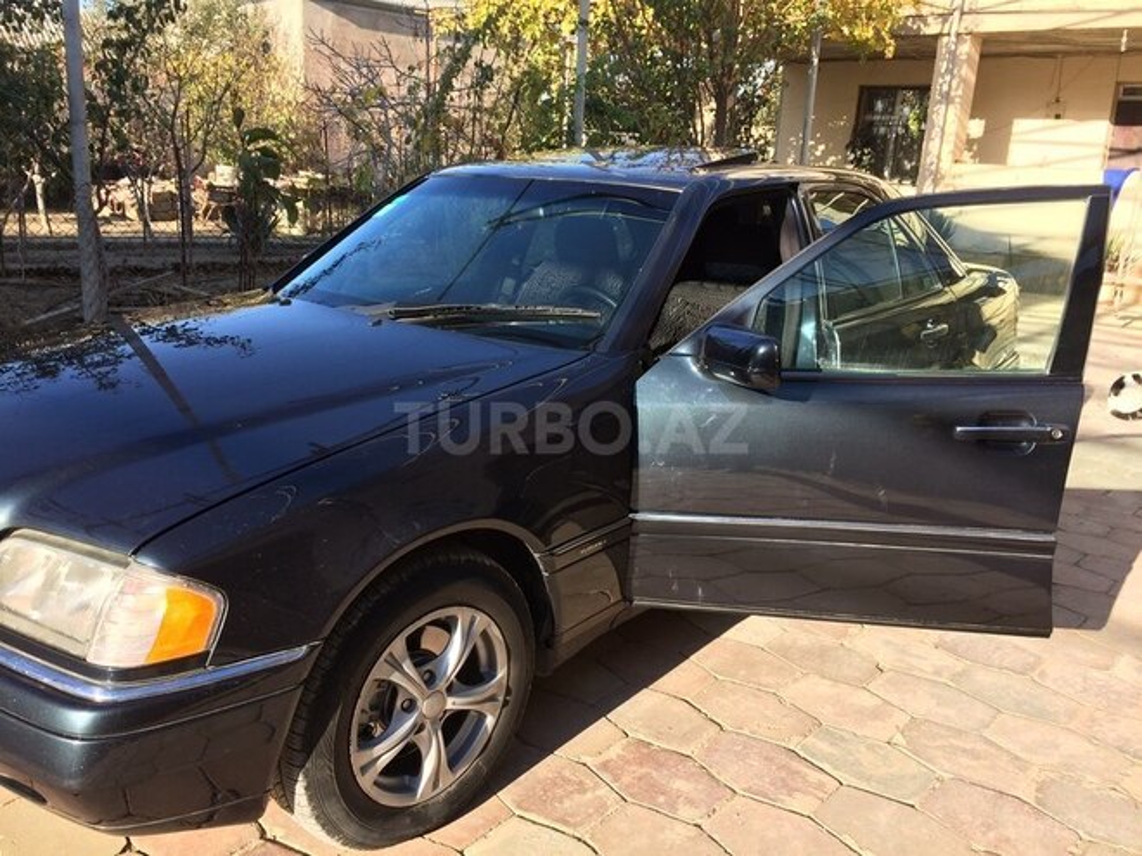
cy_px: 428
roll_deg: -2.8
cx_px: 571
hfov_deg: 61.7
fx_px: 957
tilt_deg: -15.7
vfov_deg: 48.2
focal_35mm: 29
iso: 32
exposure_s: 1/684
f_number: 2.2
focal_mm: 4.15
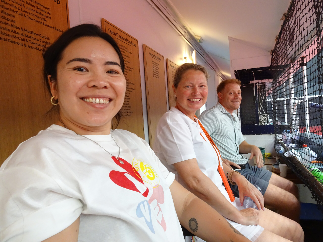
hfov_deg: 71.6
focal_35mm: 24
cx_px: 162
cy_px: 121
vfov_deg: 56.8
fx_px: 224
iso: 500
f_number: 3.5
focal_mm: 4.1
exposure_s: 1/60
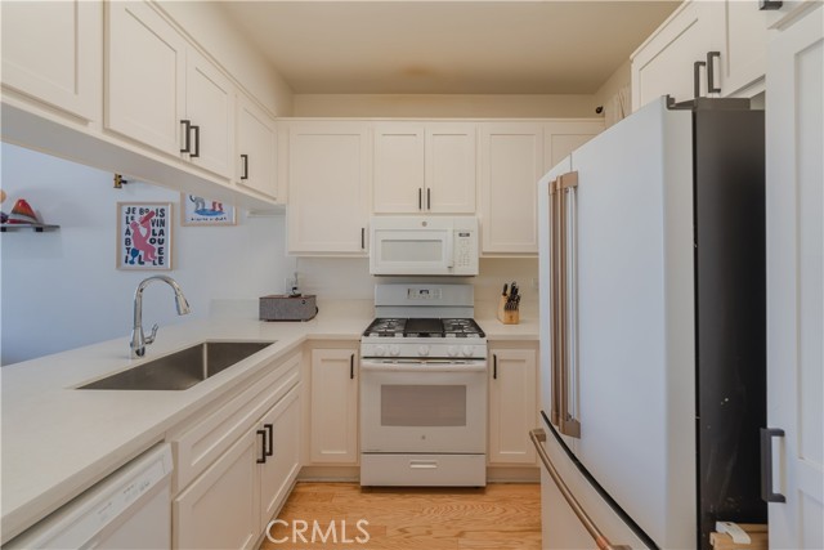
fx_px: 320
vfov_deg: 81.2
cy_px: 275
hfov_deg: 104.2
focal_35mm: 14
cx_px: 412
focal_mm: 14
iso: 800
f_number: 8
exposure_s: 1/400
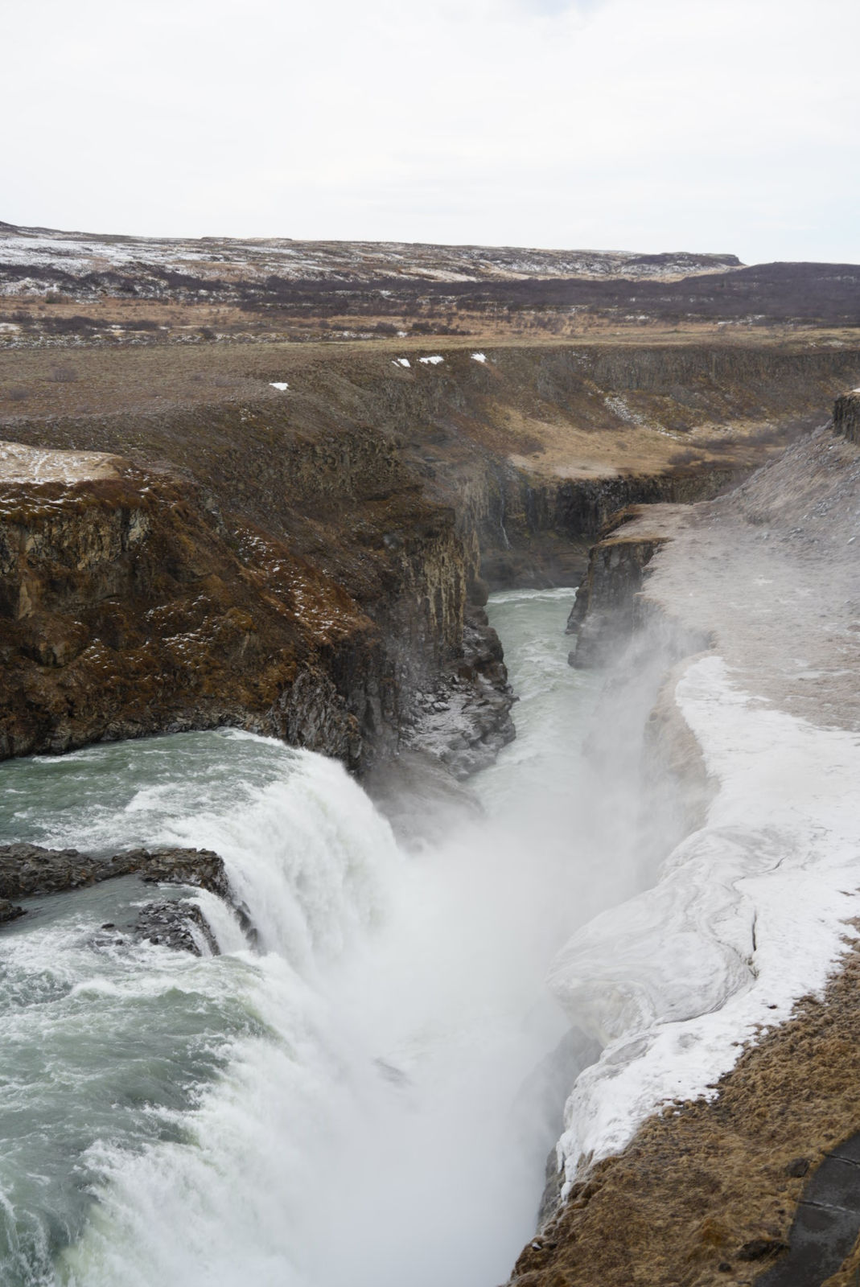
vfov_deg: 39.6
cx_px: 430
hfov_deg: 27.0
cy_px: 644
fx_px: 1789
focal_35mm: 50
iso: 100
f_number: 7.1
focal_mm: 50
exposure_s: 1/100
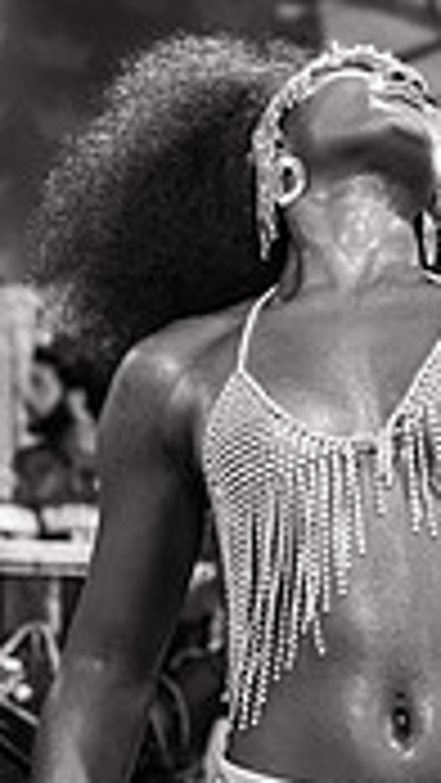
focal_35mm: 65
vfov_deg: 32.0
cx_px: 482
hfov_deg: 17.9
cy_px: 531
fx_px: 1350
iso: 1600
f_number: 1.8
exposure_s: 1/320
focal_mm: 24
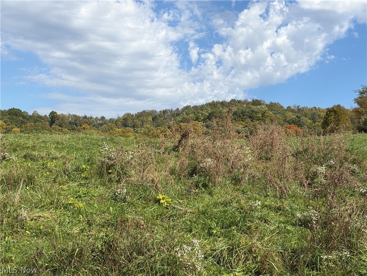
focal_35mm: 48
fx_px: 509
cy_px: 138
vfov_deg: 30.3
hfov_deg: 39.7
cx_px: 184
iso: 64
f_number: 1.78
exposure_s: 1/5208
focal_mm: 6.76
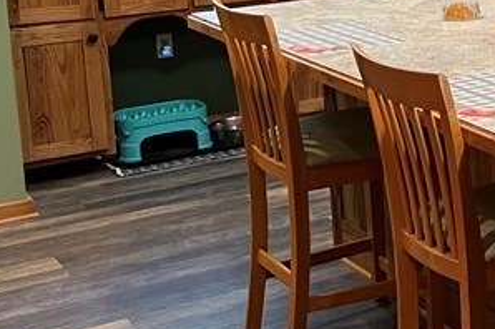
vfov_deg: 14.5
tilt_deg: -9.7
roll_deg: +1.0
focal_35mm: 93
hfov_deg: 19.0
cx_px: 764
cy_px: 5
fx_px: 1277
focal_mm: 5.7
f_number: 1.5
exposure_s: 1/60
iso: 160
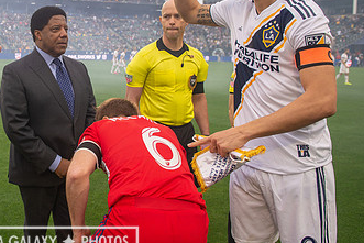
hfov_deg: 43.6
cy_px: 76
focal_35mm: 42
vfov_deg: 31.6
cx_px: 60
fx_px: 425
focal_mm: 24
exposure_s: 1/640
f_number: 3.5
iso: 500
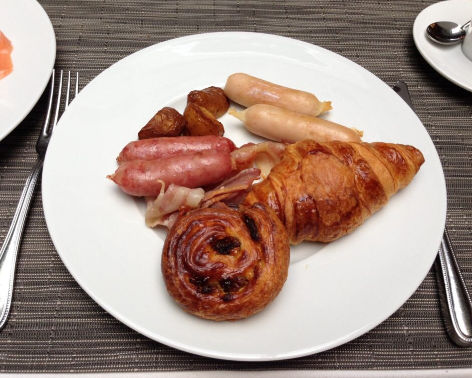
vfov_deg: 42.2
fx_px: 489
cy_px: 187
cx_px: 225
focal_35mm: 35
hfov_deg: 51.5
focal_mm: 4.12
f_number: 2.4
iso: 80
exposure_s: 1/120
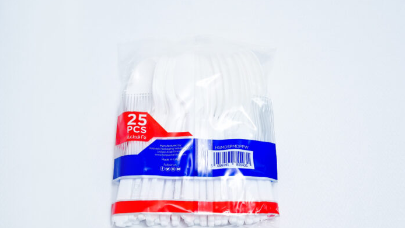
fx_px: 795
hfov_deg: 28.6
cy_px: 132
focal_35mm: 74
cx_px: 203
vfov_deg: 16.3
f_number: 9
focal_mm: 70
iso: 3200
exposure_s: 1/200
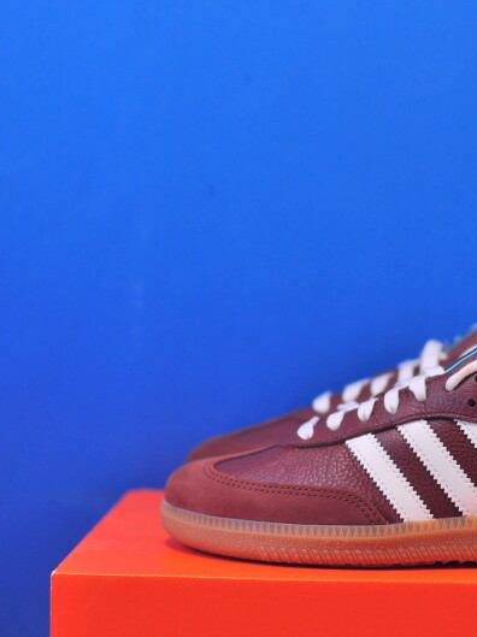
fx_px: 2005
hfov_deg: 13.4
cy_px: 318
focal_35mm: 109
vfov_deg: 18.1
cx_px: 453
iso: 250
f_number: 2.5
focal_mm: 50
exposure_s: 1/320
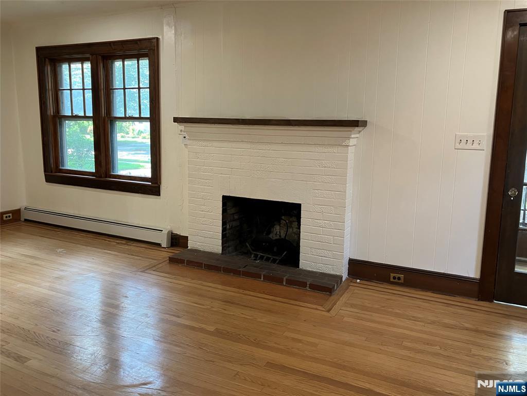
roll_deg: -1.0
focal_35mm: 28
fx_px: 426
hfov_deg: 63.4
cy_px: 198
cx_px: 264
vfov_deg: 49.7
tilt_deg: -8.1
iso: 100
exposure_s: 1/60
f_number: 1.8
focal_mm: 3.99
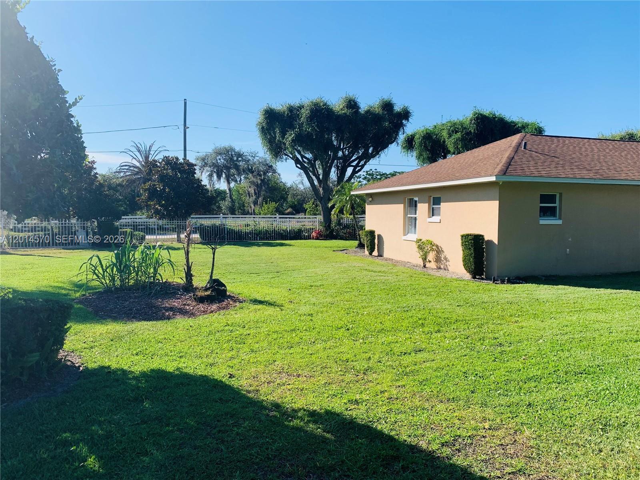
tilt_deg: -5.3
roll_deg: -1.3
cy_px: 240
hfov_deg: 67.3
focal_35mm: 26
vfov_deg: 53.1
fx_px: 481
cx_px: 320
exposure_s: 1/2075
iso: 25
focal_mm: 4.25
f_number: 1.8
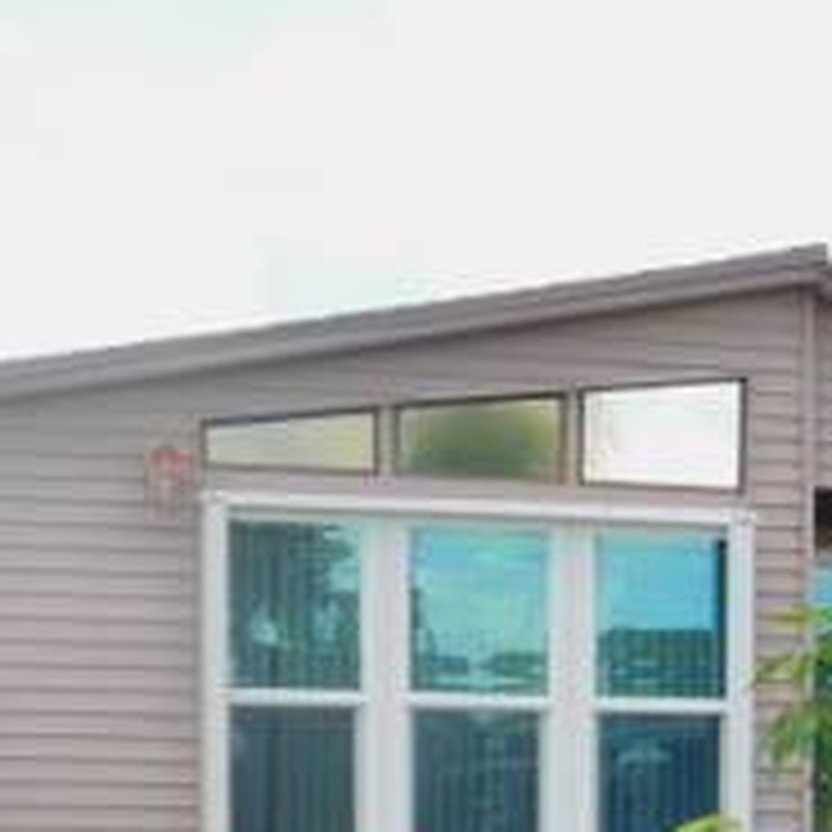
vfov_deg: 15.2
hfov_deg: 15.6
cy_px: 1023
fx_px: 2991
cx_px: 792
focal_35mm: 110
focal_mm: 6.3
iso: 125
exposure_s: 1/500
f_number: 3.5
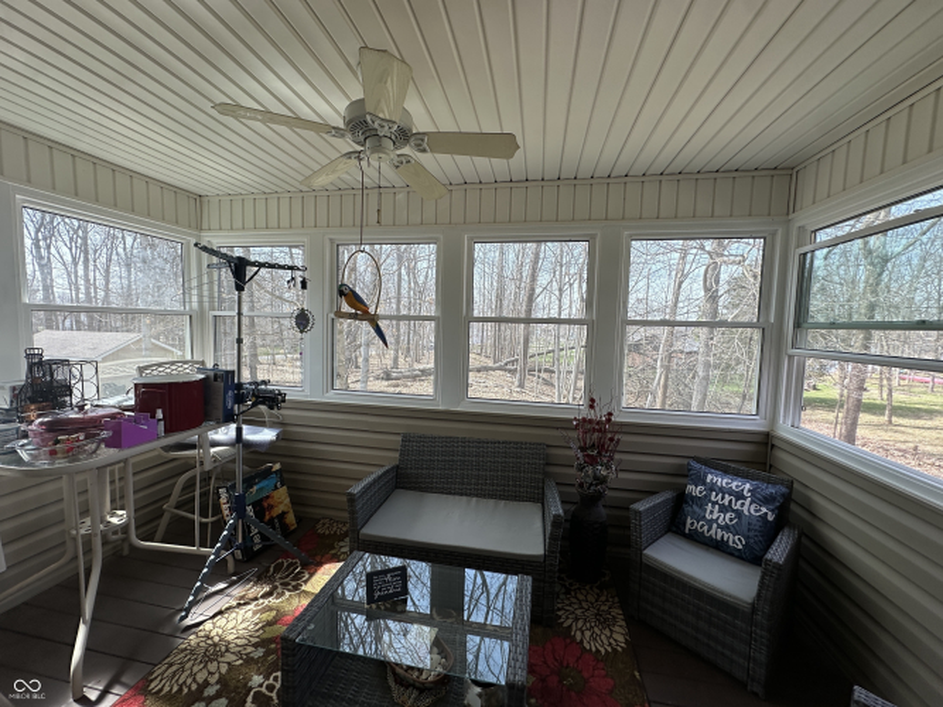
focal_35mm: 14
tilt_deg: -4.0
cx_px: 472
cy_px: 354
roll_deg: -2.2
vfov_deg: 85.7
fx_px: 381
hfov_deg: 102.1
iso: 40
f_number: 2.2
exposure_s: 1/169
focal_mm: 2.22
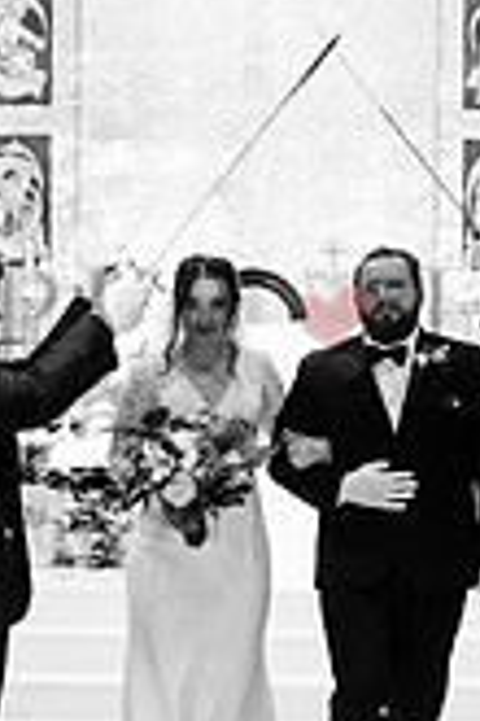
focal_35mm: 204
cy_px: 389
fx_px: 4080
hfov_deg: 6.7
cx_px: 305
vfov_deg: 10.1
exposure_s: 1/200
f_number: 2.8
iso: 1250
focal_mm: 75
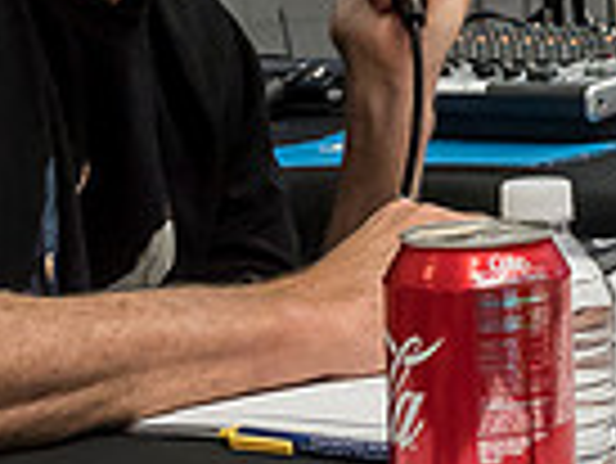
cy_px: 86
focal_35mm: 131
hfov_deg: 13.7
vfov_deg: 11.3
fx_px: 2333
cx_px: 1037
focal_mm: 12
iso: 1600
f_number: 4.5
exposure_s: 1/250
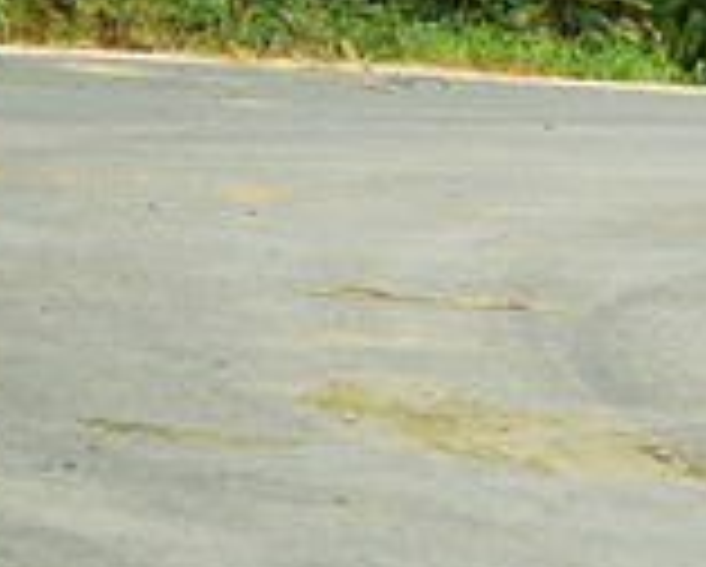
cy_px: -162
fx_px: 7845
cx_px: 1138
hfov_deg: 5.1
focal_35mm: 375
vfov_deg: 4.1
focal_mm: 70
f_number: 4.5
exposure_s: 1/250
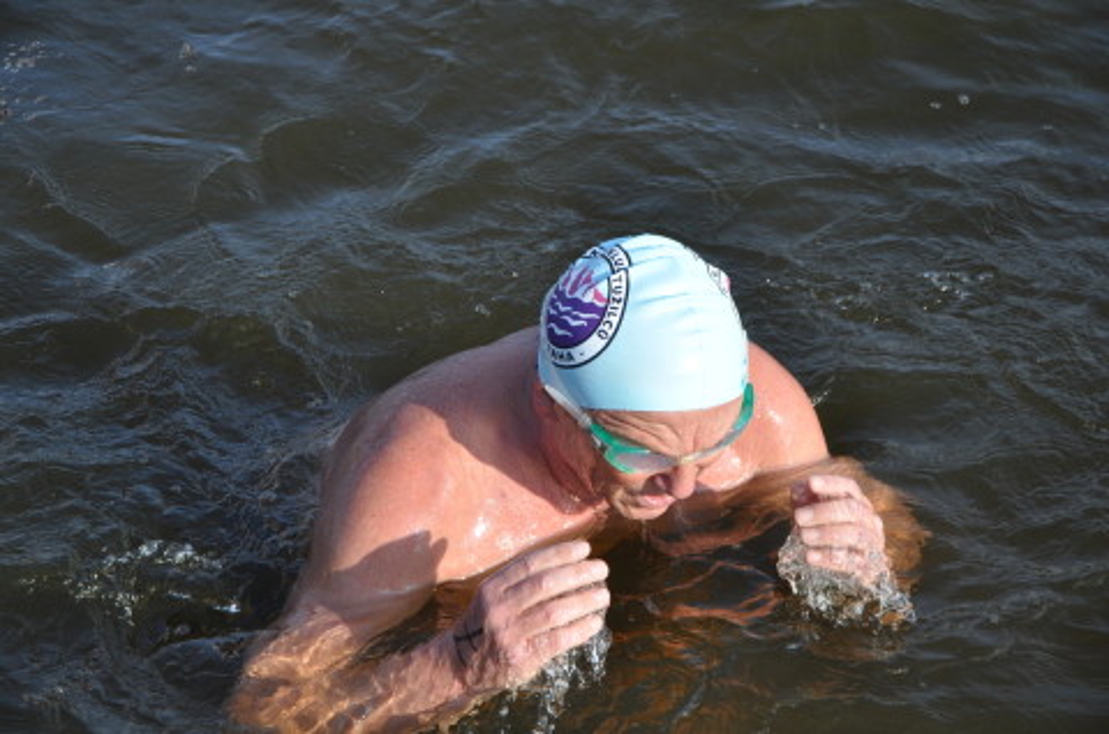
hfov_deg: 22.0
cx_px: 554
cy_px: 367
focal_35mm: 93
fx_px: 2859
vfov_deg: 14.6
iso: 200
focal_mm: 62
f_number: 6.3
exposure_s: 1/640
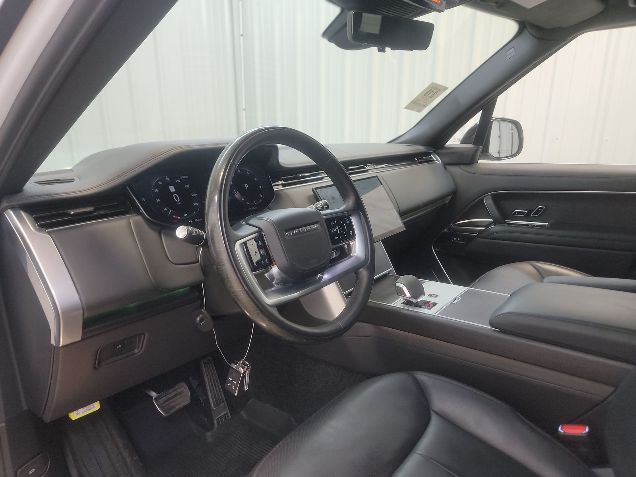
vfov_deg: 56.8
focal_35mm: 24
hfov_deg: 71.6
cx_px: 318
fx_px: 441
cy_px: 238
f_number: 1.8
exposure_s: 1/59
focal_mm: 6.7
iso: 535
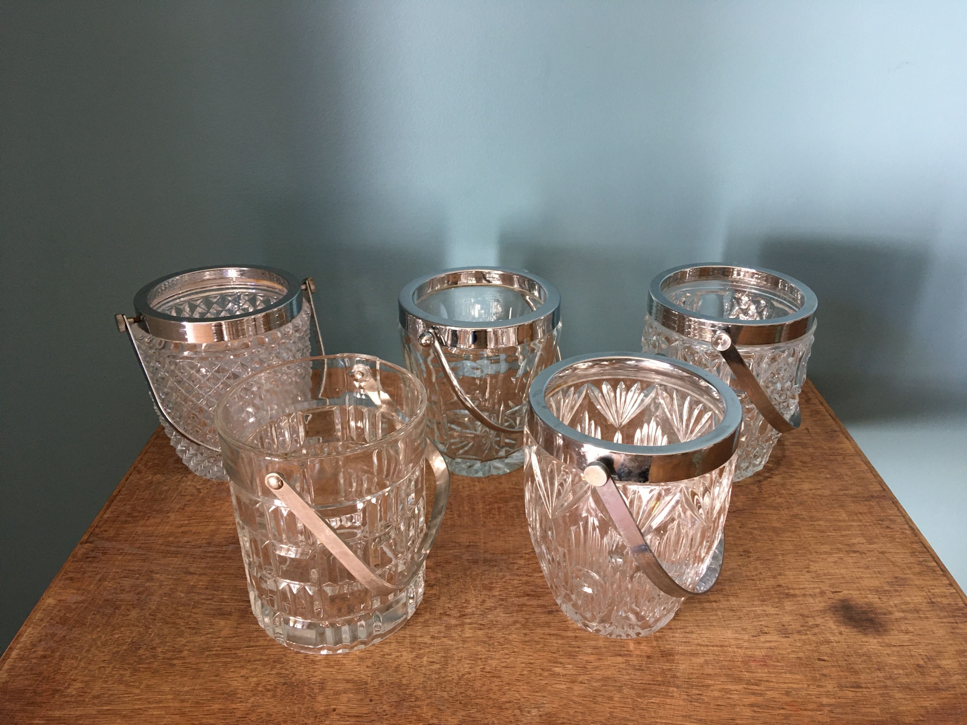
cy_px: 362
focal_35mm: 29
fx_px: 810
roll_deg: -0.4
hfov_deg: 61.7
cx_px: 484
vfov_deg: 48.2
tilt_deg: -26.1
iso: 125
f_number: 2.2
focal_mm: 4.15
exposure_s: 1/33
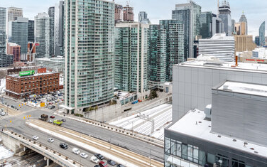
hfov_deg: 69.6
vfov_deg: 45.7
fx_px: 189
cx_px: 163
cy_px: 39
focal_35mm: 26
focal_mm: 10
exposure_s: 1/60
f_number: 16
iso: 200
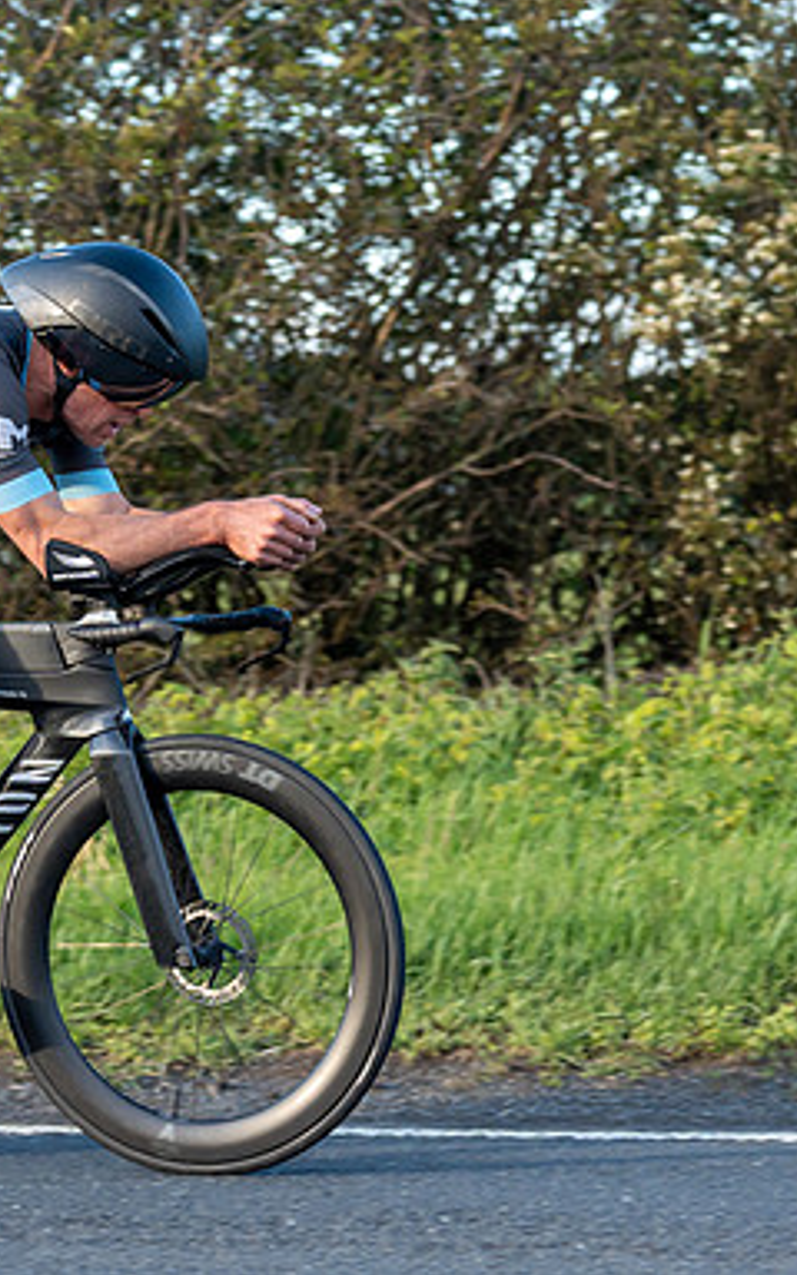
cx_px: 205
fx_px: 6221
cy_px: 507
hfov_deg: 7.3
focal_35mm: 179
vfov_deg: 11.7
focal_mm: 77
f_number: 3.5
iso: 800
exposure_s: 1/1000
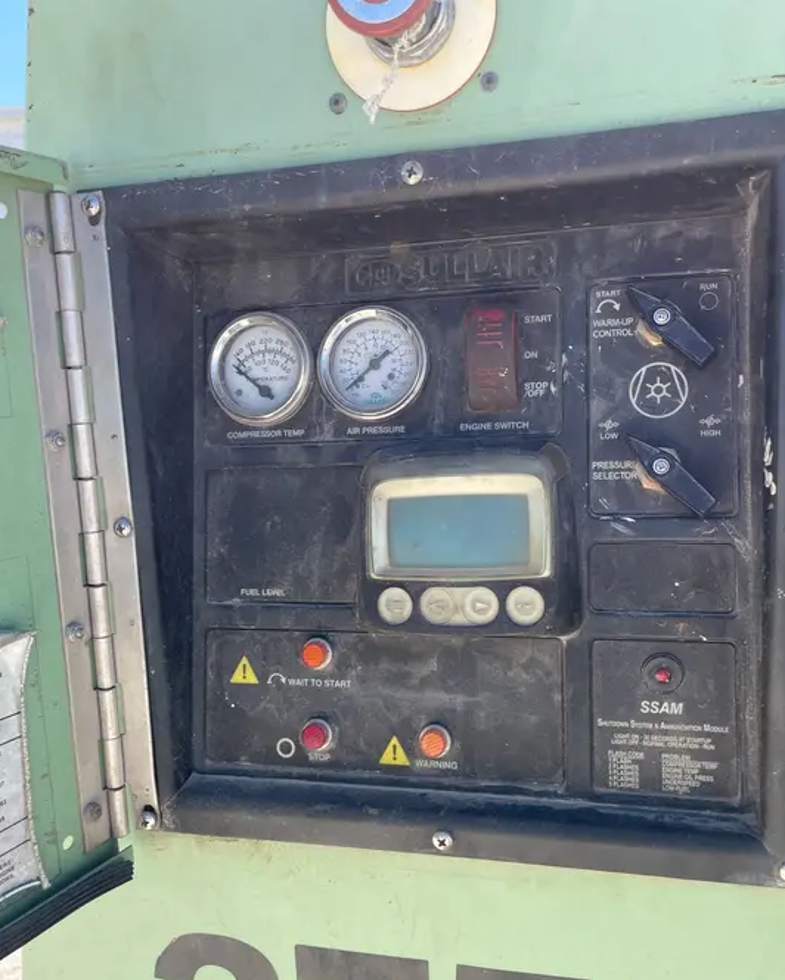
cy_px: 511
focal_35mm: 28
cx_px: 401
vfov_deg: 62.2
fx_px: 812
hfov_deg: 51.6
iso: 32
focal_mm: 4.2
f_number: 1.6
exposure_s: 1/1103
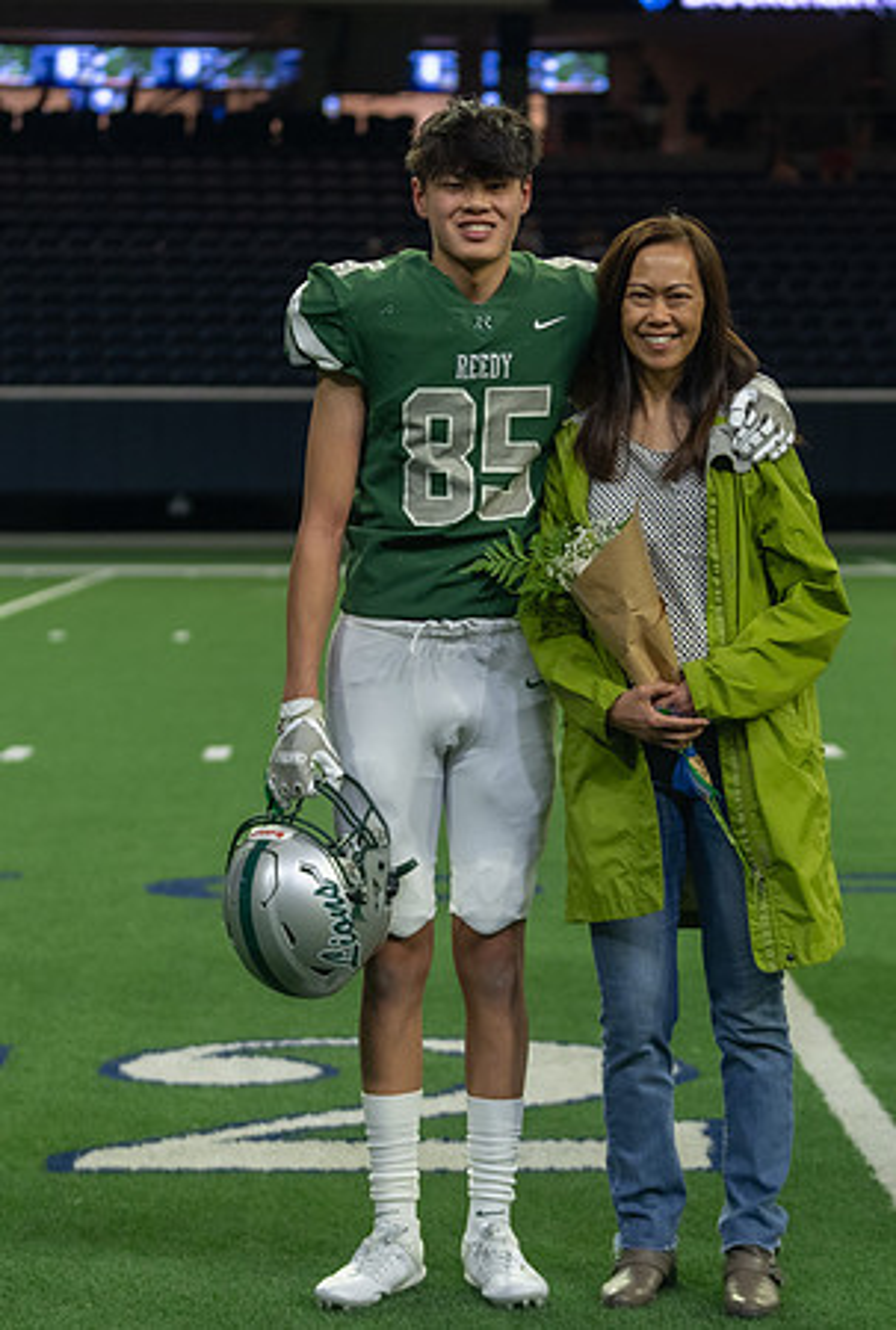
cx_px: 564
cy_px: 617
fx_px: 4245
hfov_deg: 12.0
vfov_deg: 17.8
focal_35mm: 114
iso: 1250
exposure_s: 1/320
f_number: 2.8
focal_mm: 70
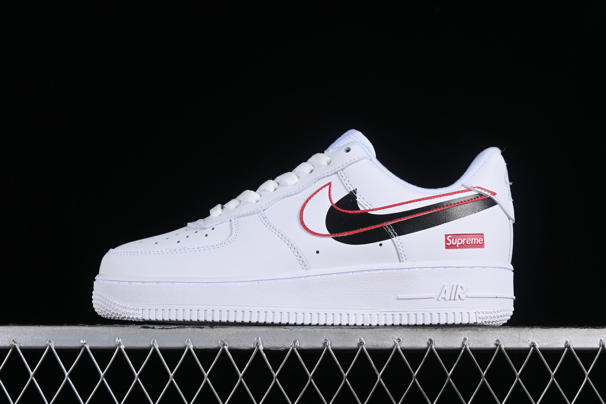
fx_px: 1262
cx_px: 303
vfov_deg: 18.2
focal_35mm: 75
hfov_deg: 27.0
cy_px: 202
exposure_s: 1/125
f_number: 8
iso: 160
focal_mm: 50
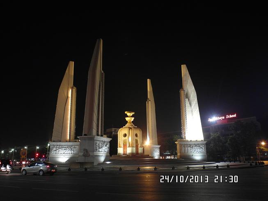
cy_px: 100
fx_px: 240
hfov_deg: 58.3
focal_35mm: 31
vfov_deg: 45.5
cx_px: 134
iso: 400
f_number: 2.2
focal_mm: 6.7
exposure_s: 1/20
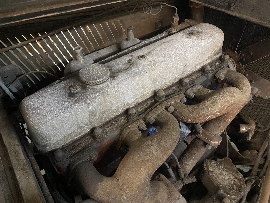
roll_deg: -0.4
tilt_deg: -43.0
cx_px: 135
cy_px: 102
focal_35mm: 26
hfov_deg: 67.3
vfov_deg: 53.1
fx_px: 203
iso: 500
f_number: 1.8
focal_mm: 4.25
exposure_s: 1/33
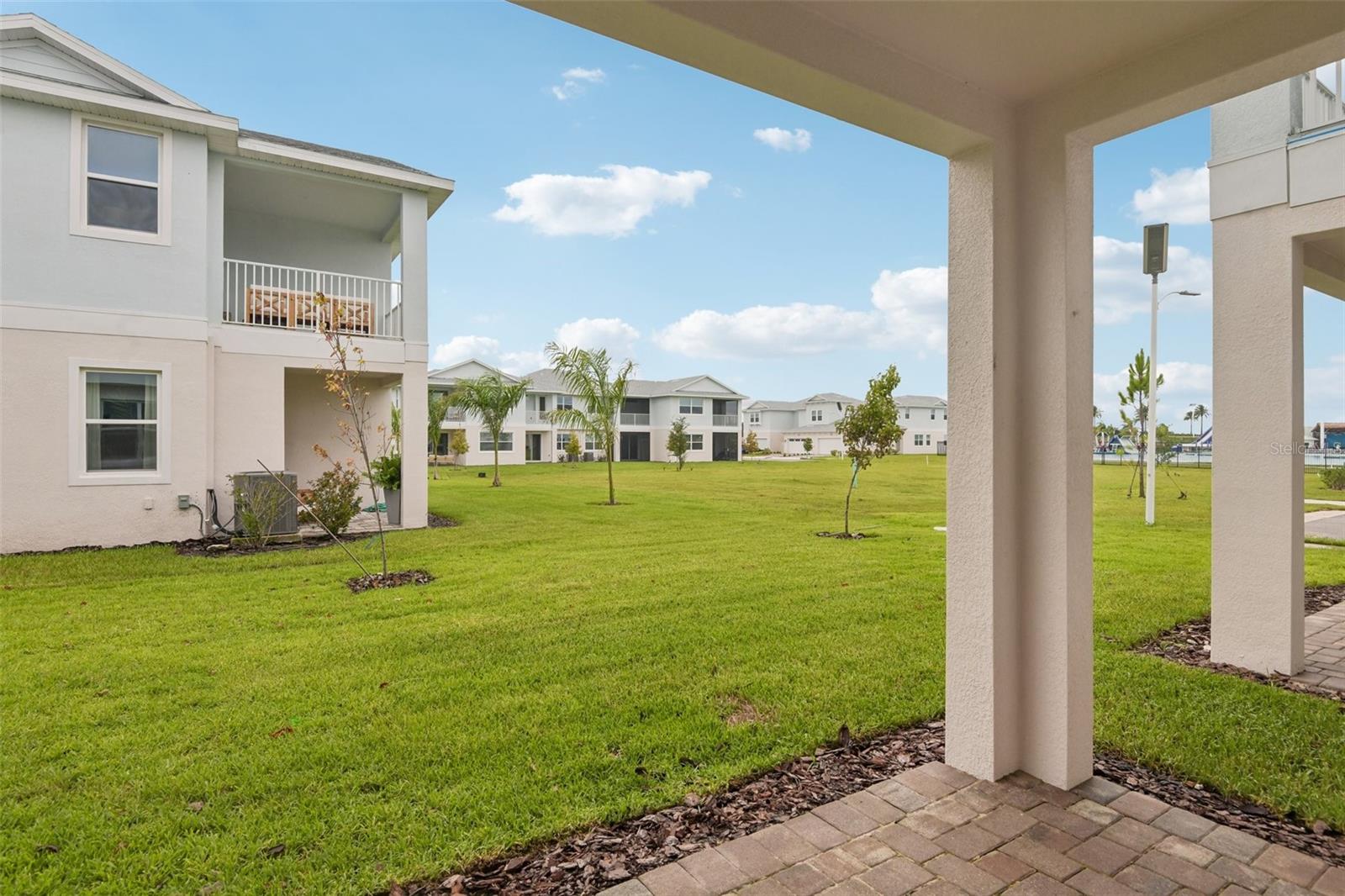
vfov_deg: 67.4
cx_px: 672
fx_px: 672
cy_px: 448
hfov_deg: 90.0
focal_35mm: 18
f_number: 8
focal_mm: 18
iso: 400
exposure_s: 1/1250
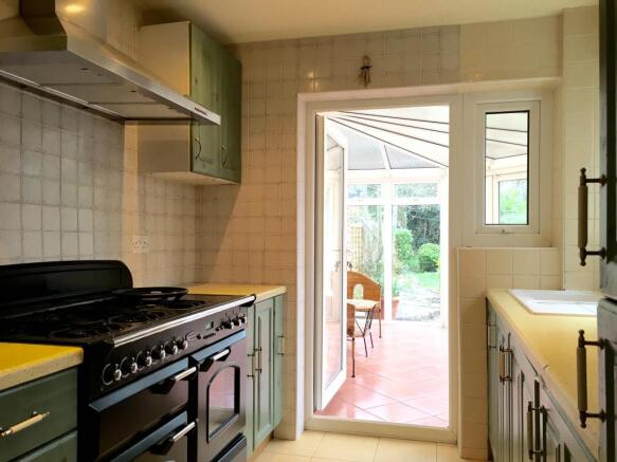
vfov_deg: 48.2
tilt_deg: +0.6
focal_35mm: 29
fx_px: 517
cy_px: 231
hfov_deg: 61.7
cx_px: 308
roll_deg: -0.1
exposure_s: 1/33
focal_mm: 4.15
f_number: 2.2
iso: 40
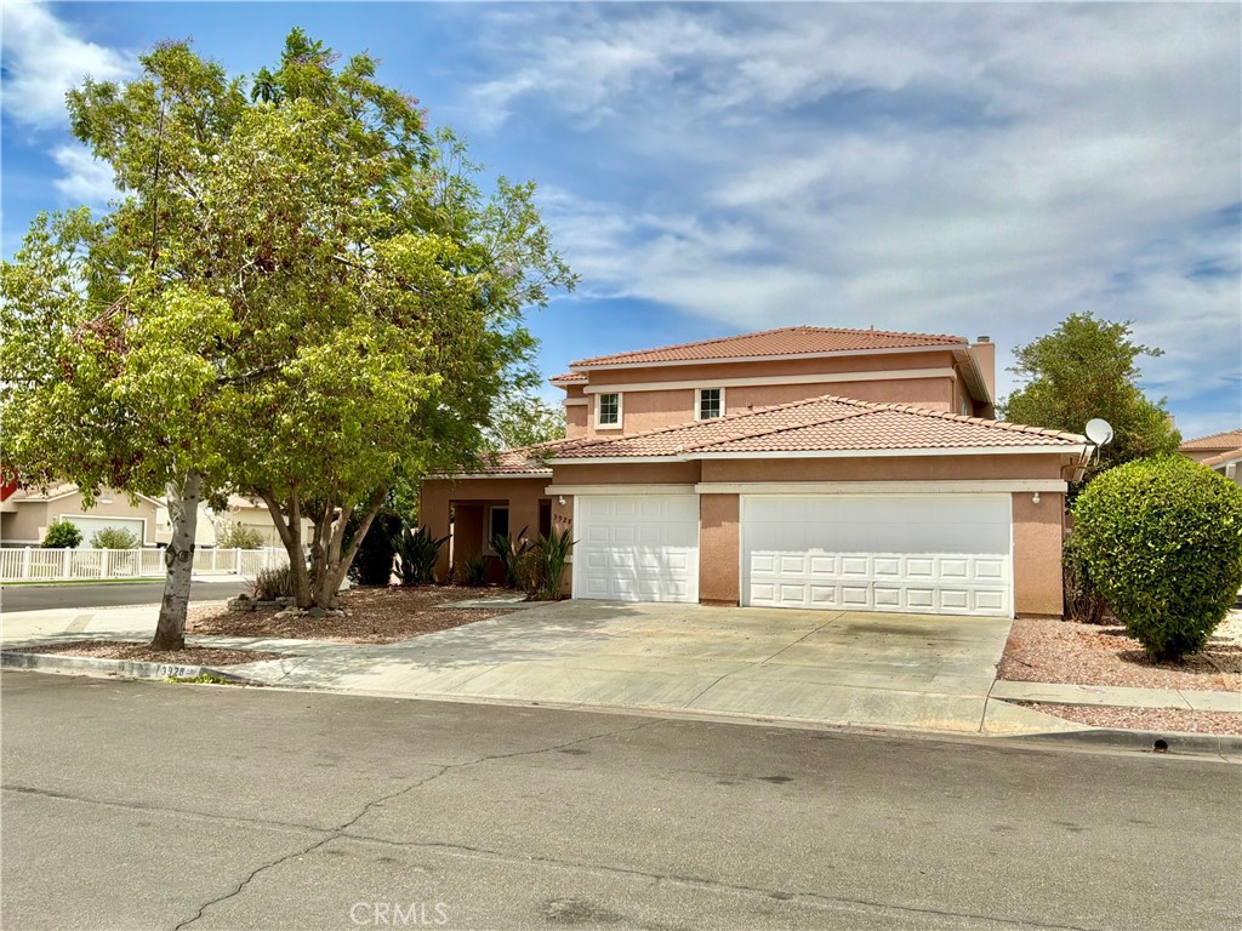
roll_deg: -0.7
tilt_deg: +4.6
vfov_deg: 49.7
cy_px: 466
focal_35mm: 28
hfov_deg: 63.4
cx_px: 621
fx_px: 1005
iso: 25
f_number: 1.8
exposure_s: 1/3125
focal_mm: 3
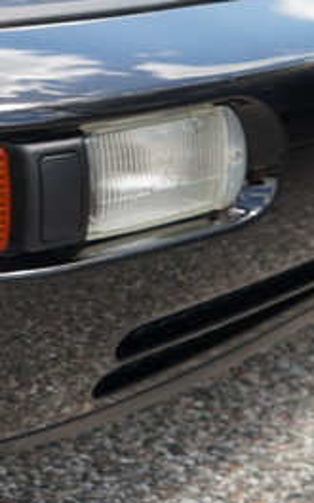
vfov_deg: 23.3
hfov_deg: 14.3
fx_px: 1178
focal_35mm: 86
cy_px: 27
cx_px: -138
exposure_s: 1/60
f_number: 4
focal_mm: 29
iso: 160
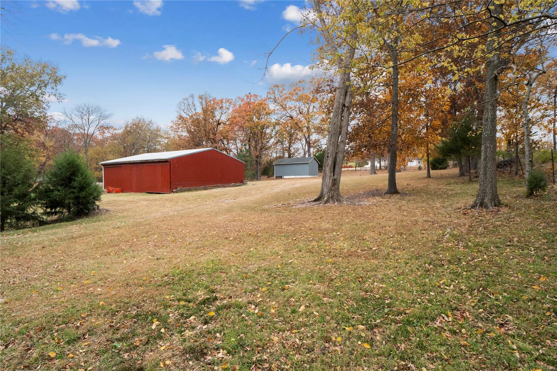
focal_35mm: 18
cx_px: 278
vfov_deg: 67.4
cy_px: 186
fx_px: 278
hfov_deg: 90.0
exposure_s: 1/125
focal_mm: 9
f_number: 8
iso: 400
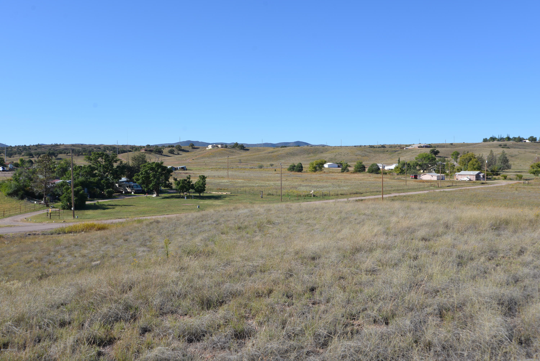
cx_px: 270
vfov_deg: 38.9
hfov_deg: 55.8
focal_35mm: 34
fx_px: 510
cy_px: 180
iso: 100
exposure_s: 1/250
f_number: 8
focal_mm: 34
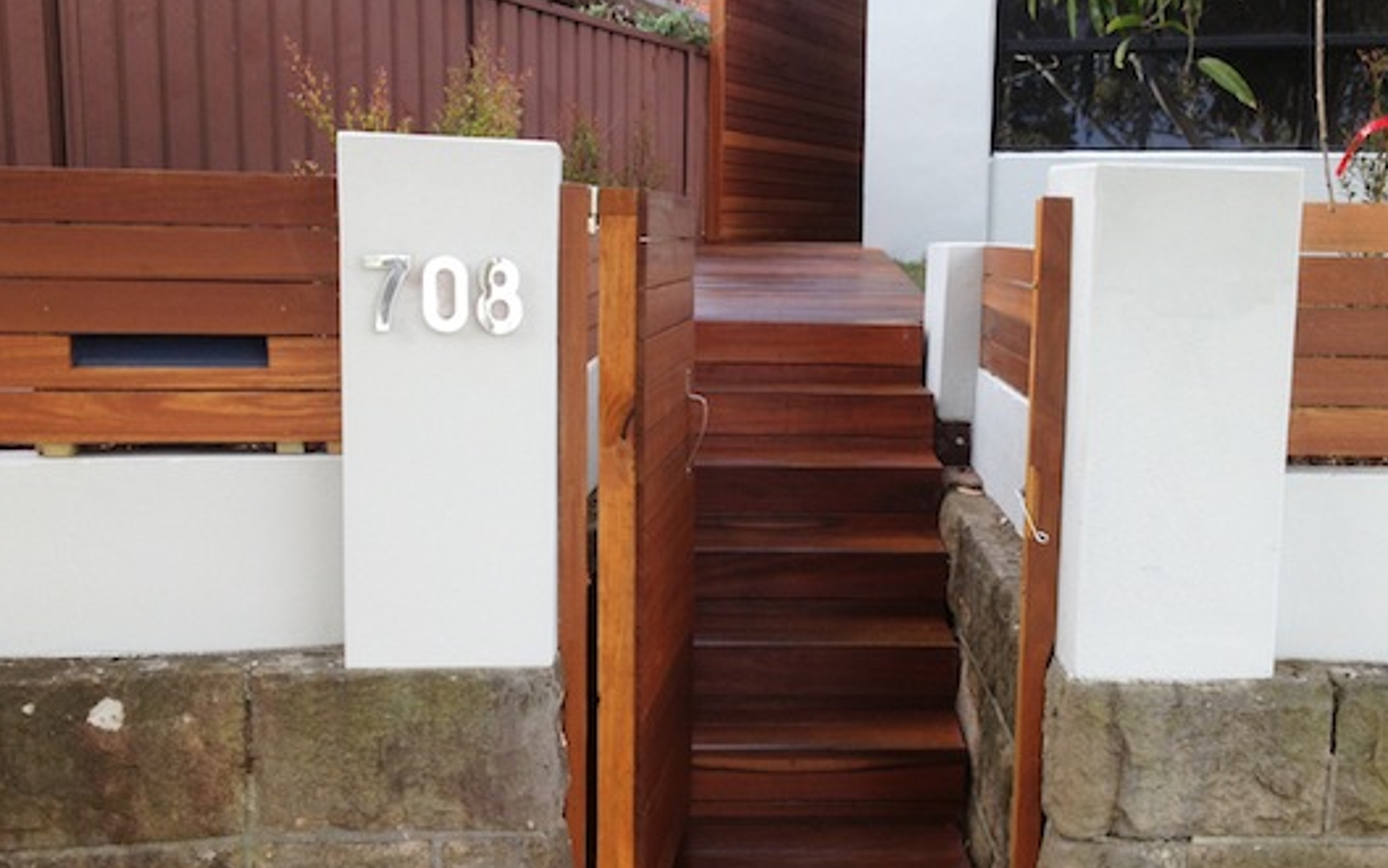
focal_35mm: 45
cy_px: 458
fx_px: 1702
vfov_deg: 28.6
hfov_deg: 44.3
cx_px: 768
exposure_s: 1/289
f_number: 2.4
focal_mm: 4.28
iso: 50
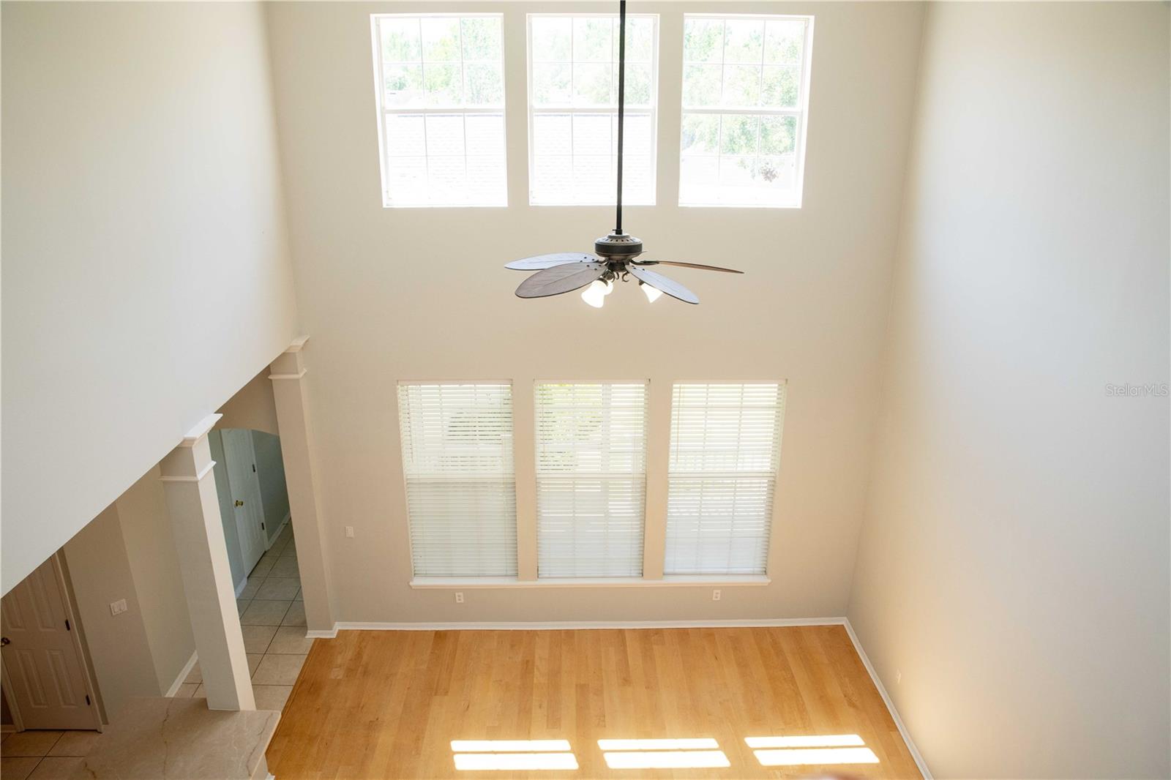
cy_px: 390
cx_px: 586
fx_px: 780
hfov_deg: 73.8
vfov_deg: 53.1
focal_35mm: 24
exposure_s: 1/250
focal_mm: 24
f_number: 6.3
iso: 1000
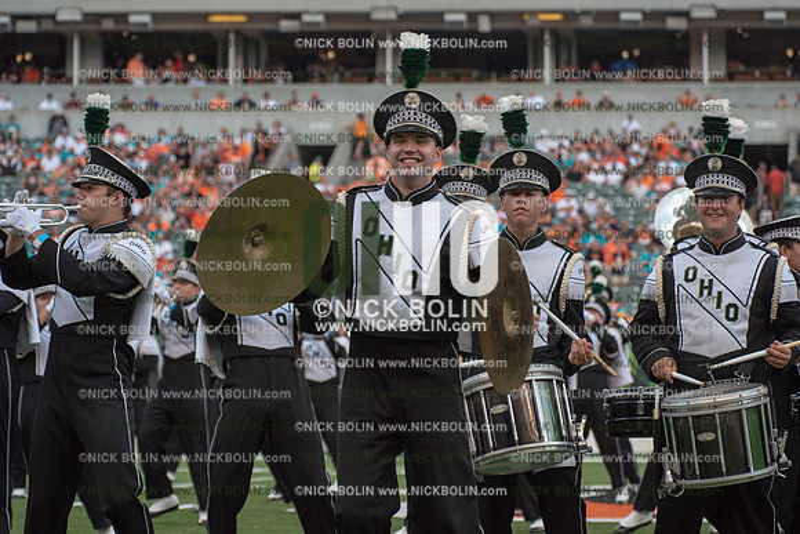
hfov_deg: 14.7
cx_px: 400
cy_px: 267
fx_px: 3112
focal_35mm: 140
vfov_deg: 9.8
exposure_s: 1/1250
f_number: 5.6
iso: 400
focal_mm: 140
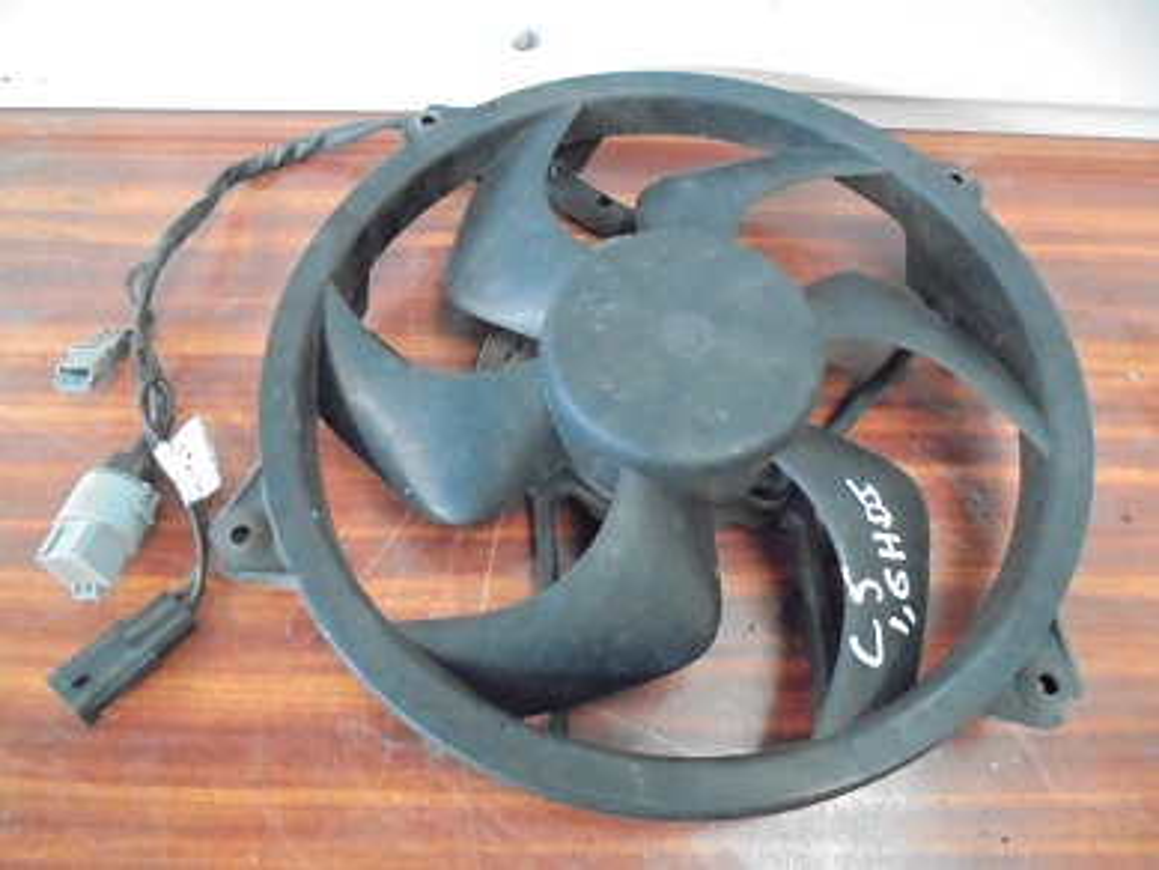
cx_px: 580
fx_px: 871
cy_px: 435
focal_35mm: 26
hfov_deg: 67.3
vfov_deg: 53.1
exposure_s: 1/40
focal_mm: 4.6
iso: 1600
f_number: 3.5
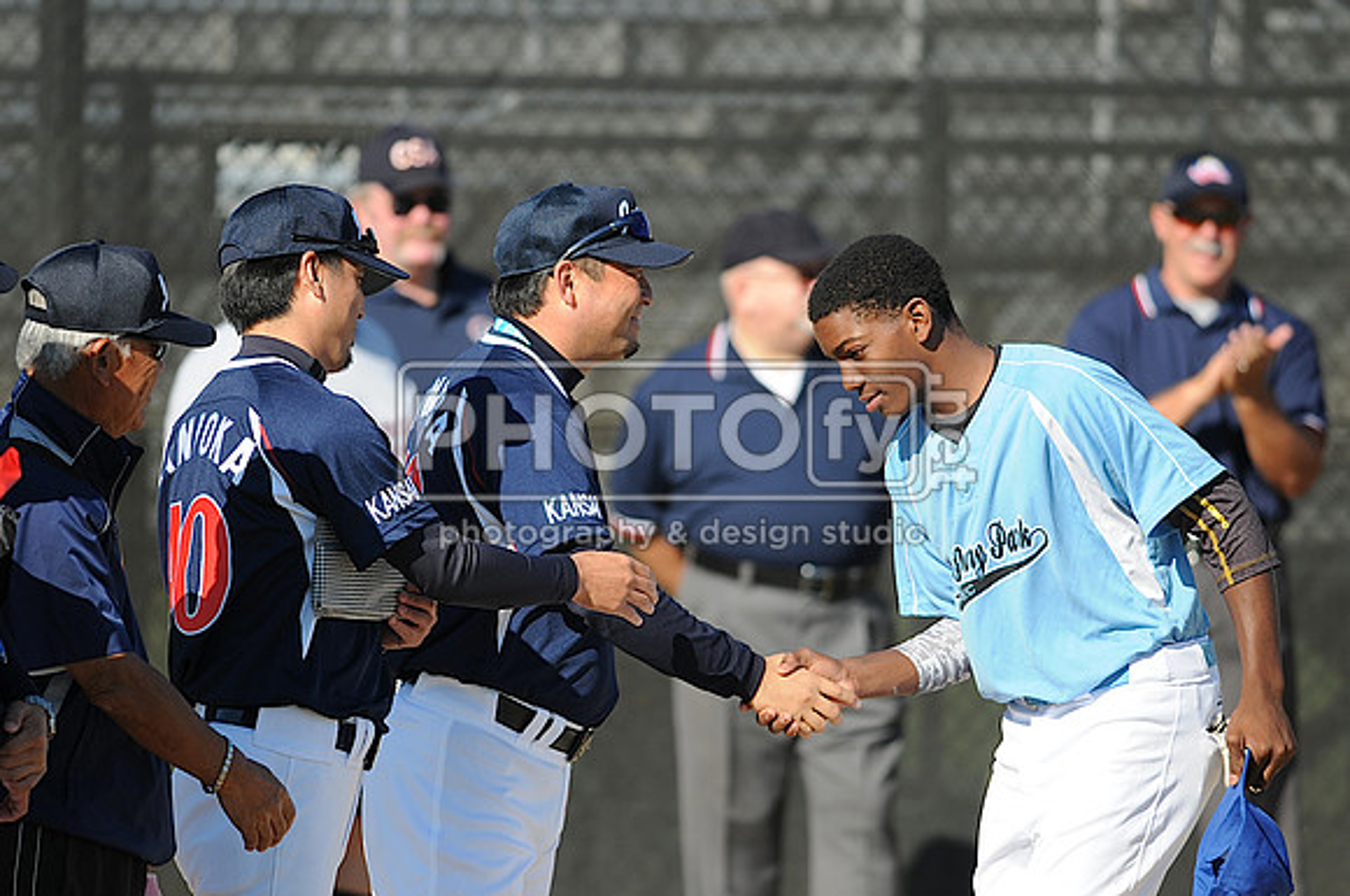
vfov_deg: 3.0
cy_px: 448
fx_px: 16851
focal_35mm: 450
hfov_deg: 4.6
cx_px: 675
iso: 200
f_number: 4
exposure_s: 1/1250
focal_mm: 300
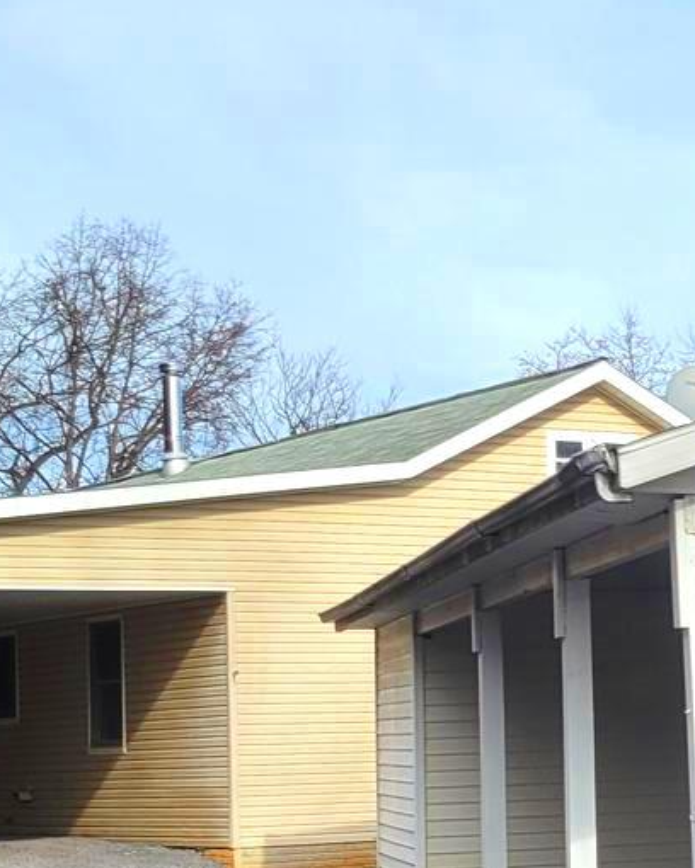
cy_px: 608
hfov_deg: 14.5
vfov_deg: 18.7
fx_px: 2623
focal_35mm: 102
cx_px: 908
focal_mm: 5.4
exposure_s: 1/2365
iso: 40
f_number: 1.8
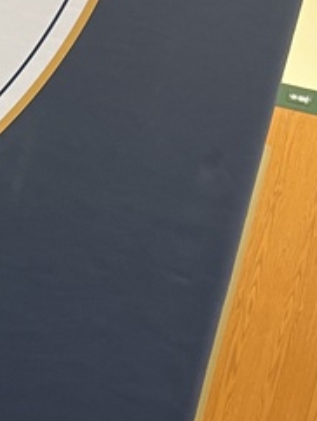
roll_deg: -13.6
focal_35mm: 110
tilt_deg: -2.9
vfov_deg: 17.8
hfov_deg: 12.0
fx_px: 1341
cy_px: 311
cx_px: -320
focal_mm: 5.7
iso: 125
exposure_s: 1/60
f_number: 1.5
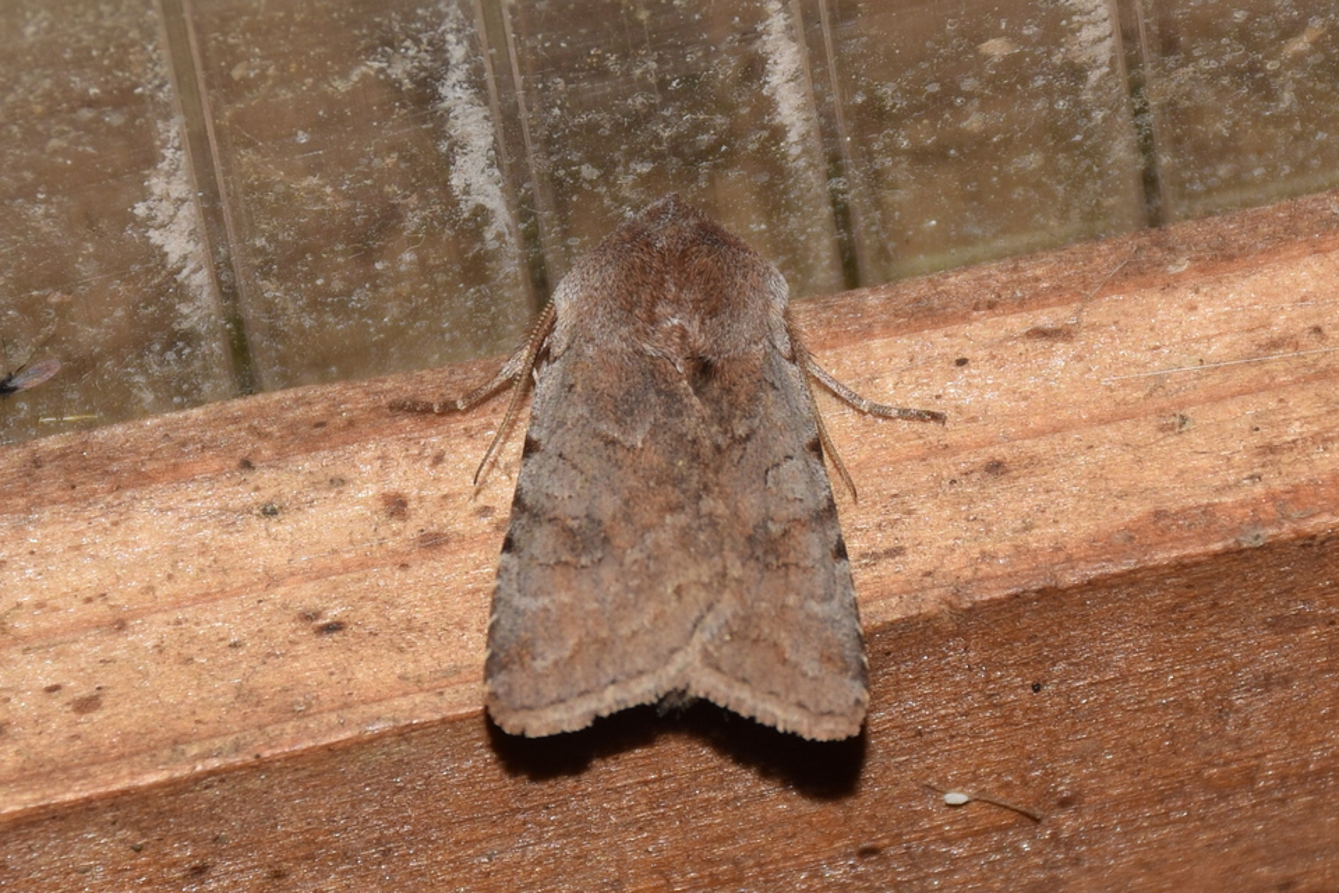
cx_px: 670
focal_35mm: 210
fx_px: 7810
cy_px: 446
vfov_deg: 6.5
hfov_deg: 9.8
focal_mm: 140
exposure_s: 1/160
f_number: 9
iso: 100
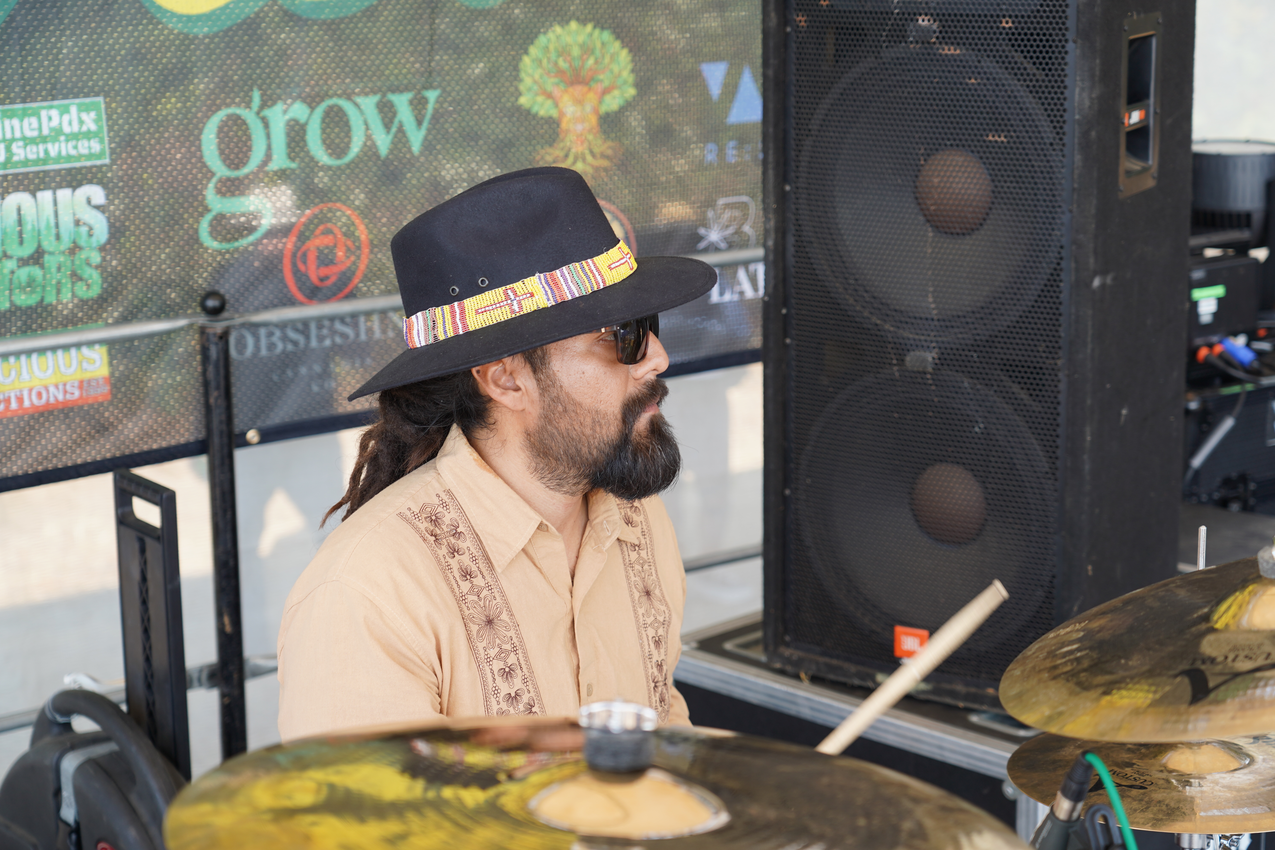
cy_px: 425
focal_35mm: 68
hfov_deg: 29.7
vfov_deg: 20.0
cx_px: 638
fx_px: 2408
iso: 160
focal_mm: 68
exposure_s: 1/160
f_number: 4.5
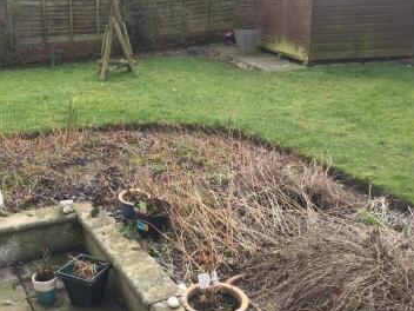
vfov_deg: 30.2
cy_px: 141
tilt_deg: -17.1
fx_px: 574
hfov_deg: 39.1
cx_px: 133
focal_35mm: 48
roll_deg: +0.7
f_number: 2.2
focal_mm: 4.15
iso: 32
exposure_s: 1/227
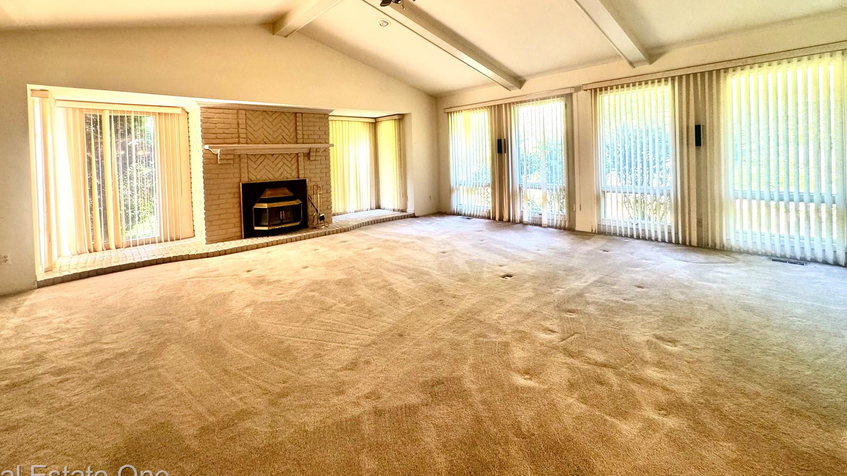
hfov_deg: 99.3
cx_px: 403
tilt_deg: -0.9
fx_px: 359
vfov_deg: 65.5
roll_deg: +1.1
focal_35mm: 16
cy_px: 163
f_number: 2.2
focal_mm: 2.22
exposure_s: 1/60
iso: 200
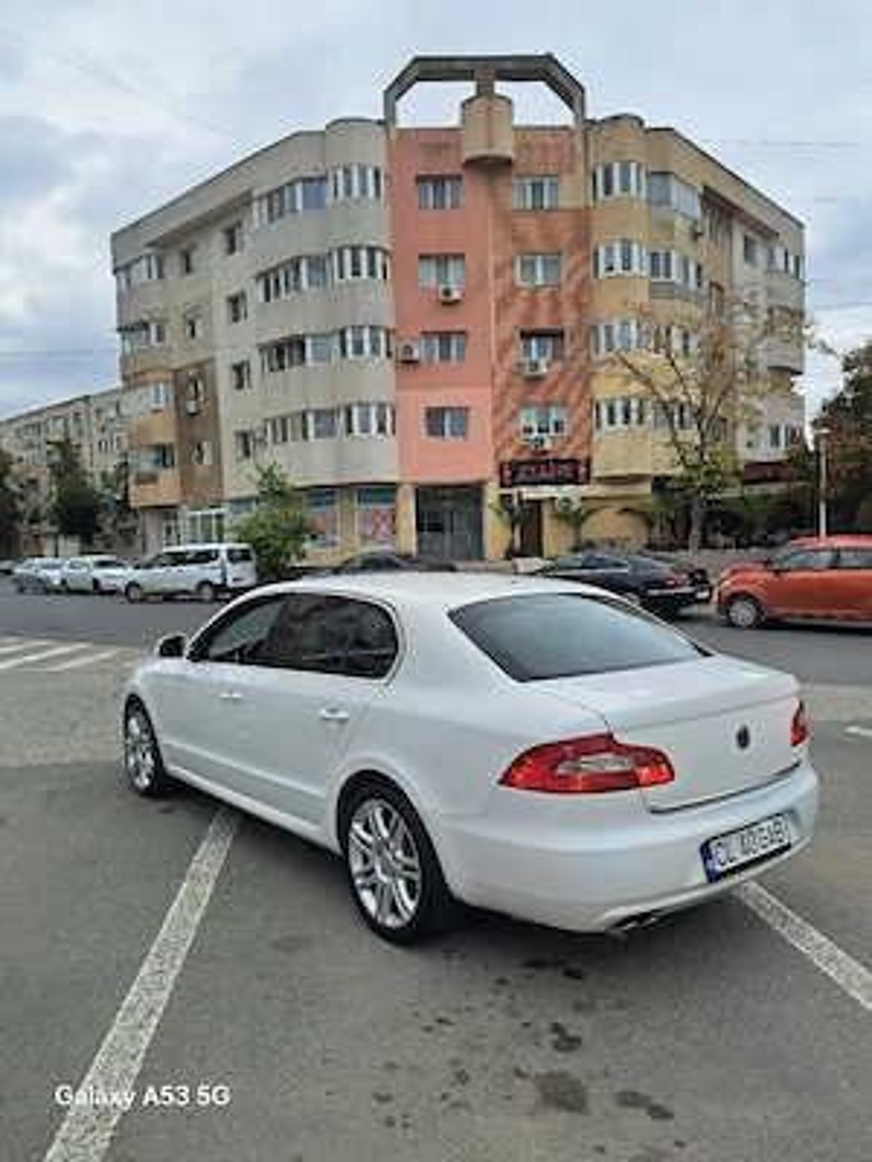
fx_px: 806
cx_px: 436
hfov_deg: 56.8
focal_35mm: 24
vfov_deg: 71.6
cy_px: 581
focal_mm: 5.23
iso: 50
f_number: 1.8
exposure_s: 1/588
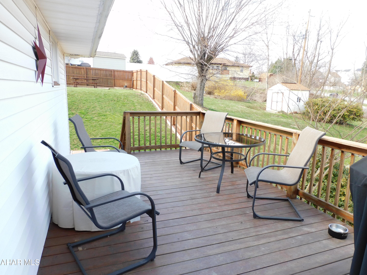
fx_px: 254
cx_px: 184
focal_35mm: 24
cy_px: 138
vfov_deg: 56.8
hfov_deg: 71.6
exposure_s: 1/160
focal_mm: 4.3
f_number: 3.3
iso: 125
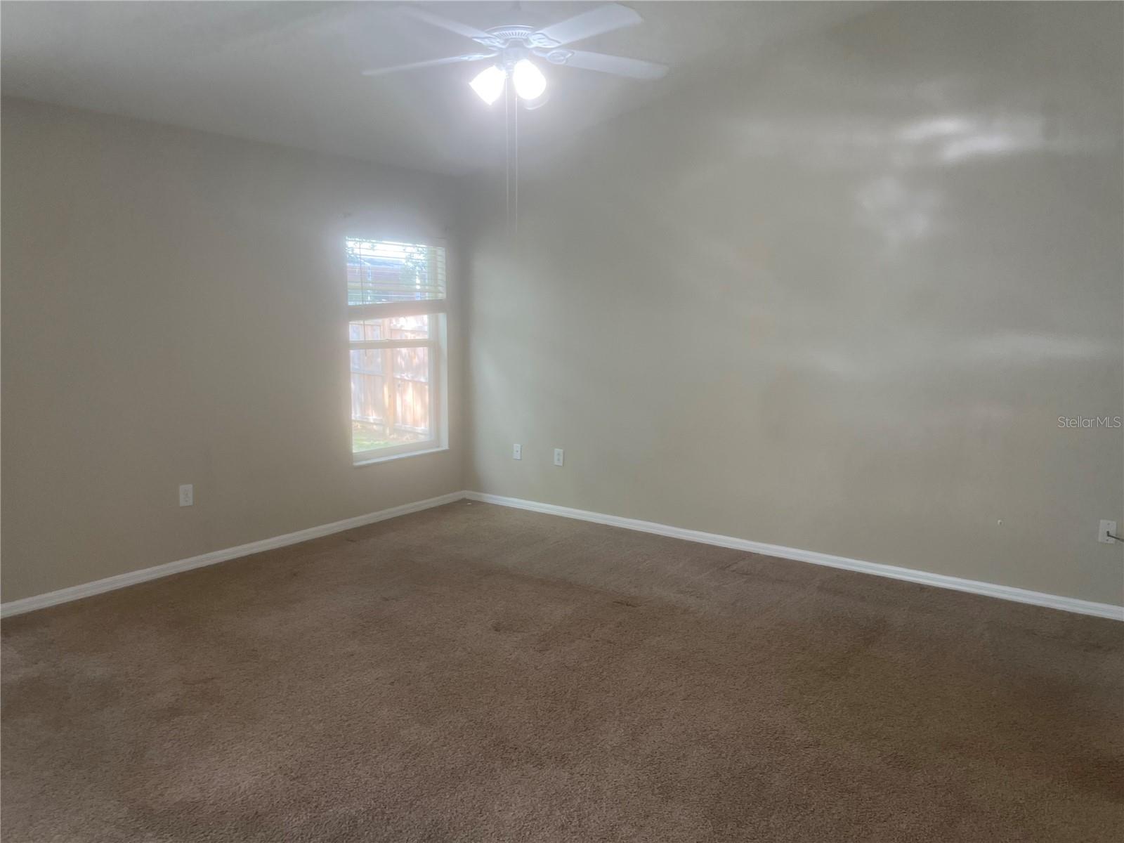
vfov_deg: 53.1
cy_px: 422
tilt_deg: -8.9
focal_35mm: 26
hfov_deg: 67.3
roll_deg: +0.1
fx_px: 844
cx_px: 562
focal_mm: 5.7
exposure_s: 1/60
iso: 80
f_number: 1.5
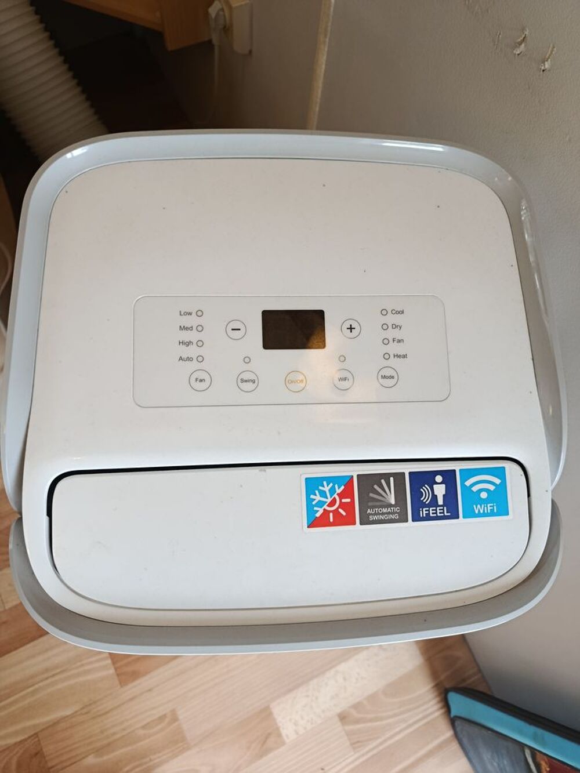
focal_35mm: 24
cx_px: 290
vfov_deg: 71.6
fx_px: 536
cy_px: 386
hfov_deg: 56.8
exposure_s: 1/50
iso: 595
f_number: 1.7
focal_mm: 5.24
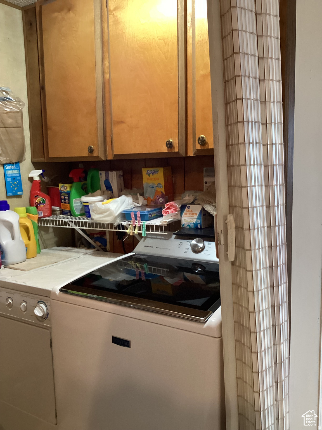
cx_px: 161
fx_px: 384
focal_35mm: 31
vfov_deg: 58.4
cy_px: 215
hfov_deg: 45.4
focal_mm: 3.3
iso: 250
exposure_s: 1/40
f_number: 2.4
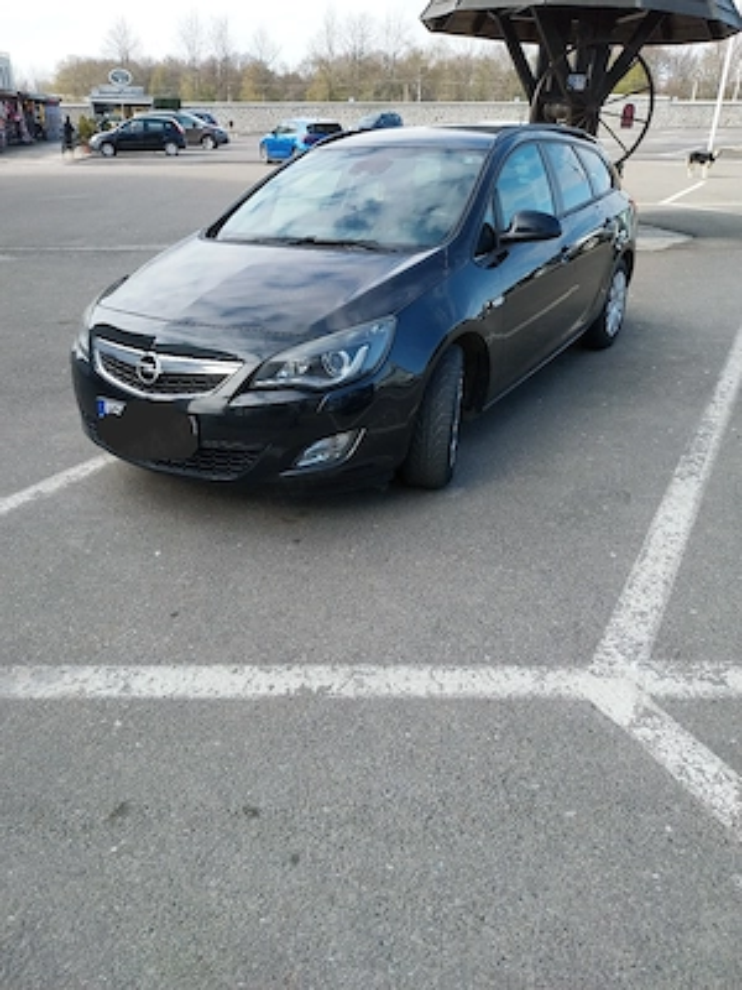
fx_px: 743
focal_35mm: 26
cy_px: 495
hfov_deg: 53.1
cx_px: 371
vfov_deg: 67.3
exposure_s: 1/357
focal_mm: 4
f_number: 1.8
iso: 25
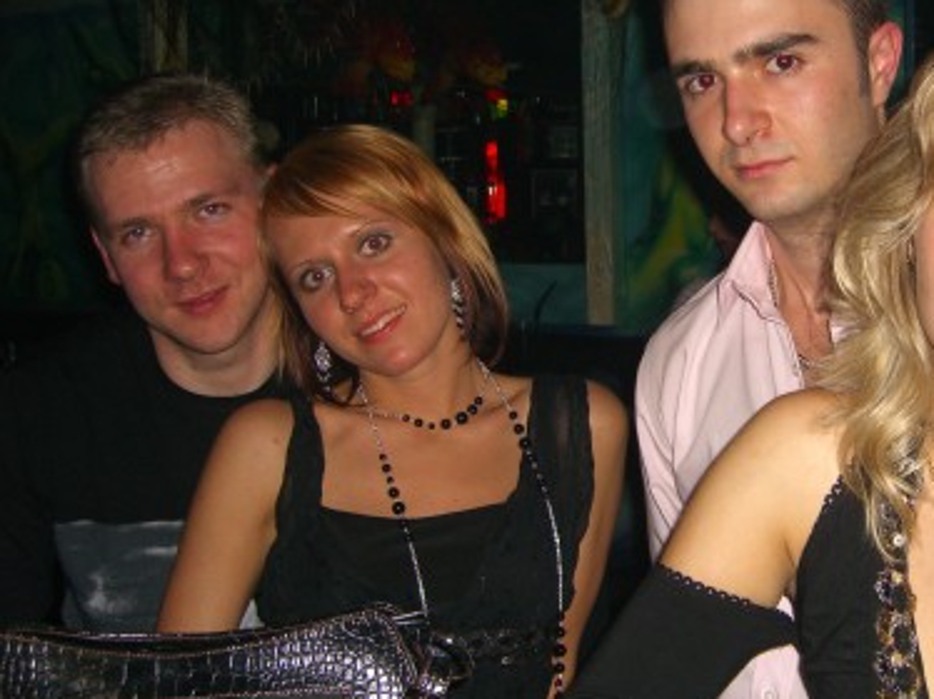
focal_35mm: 61
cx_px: 747
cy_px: 359
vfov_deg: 24.0
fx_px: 1645
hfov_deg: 30.9
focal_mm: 7.9
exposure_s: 1/60
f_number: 2.8
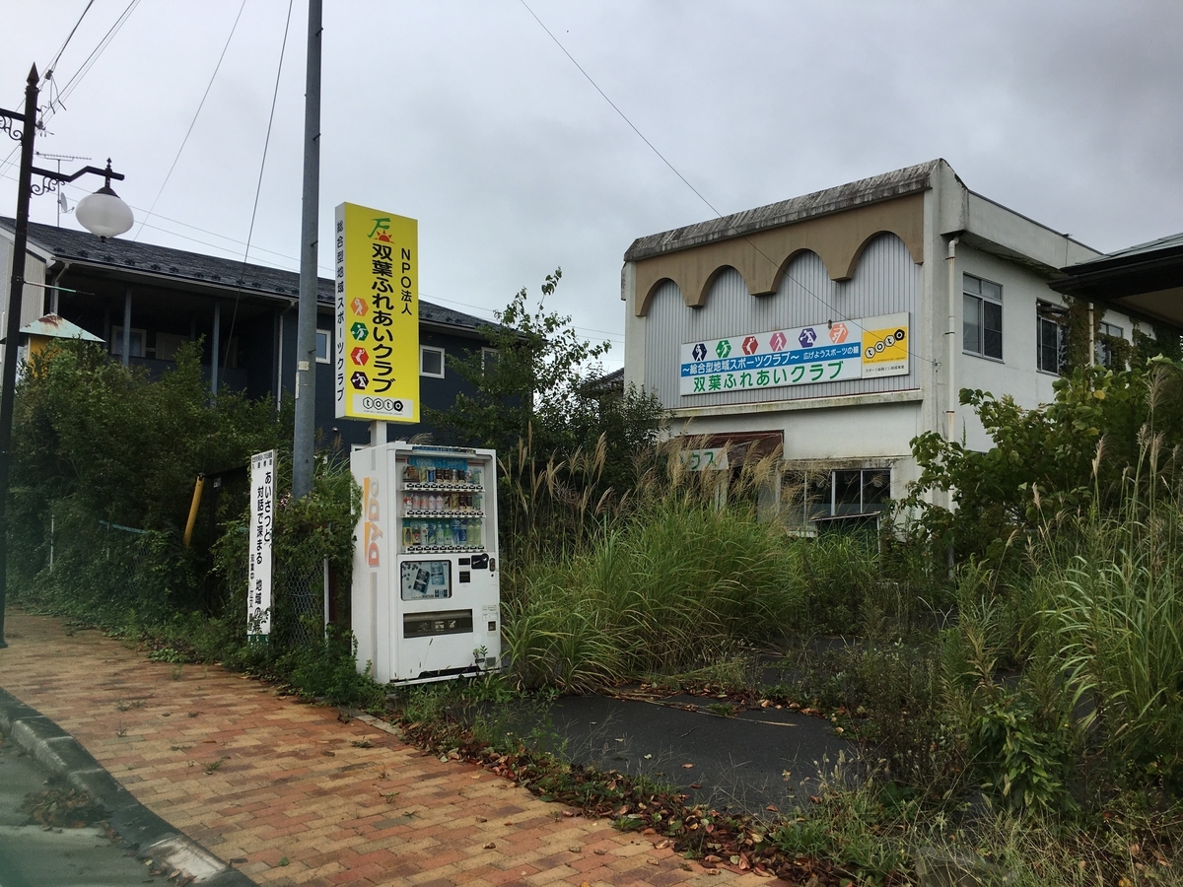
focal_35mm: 29
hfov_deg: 61.7
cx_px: 592
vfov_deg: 48.2
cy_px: 444
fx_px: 991
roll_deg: -0.4
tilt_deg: +5.2
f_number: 2.2
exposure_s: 1/732
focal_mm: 4.15
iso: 25
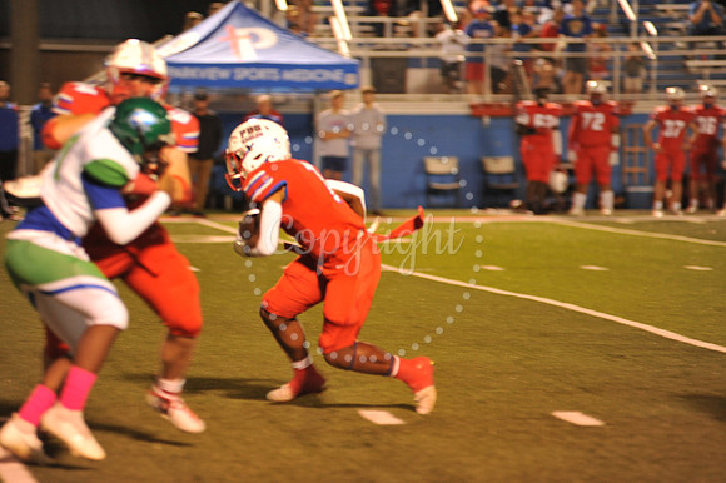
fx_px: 4031
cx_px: 363
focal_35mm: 200
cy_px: 242
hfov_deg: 10.3
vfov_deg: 6.9
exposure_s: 1/200
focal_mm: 200
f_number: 2.8
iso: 2000
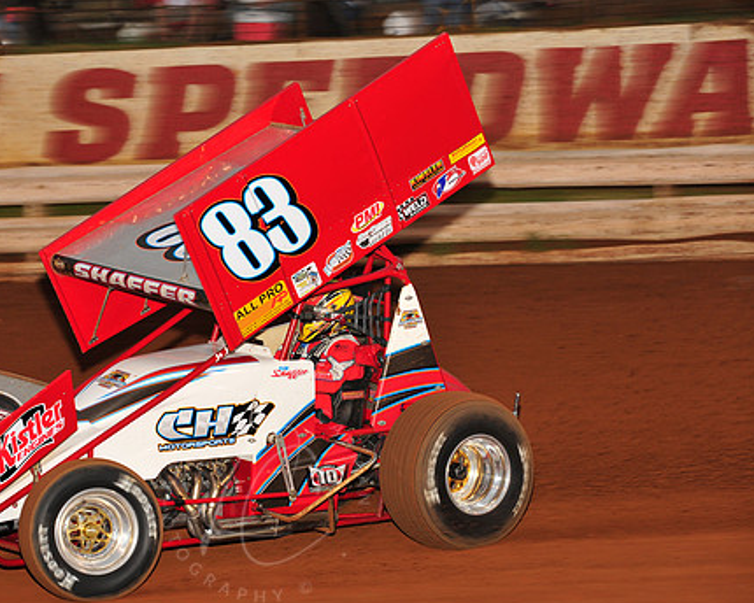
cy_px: 335
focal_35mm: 158
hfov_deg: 12.2
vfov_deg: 9.8
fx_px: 3526
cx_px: 263
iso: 800
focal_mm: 125
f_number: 6.3
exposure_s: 1/320
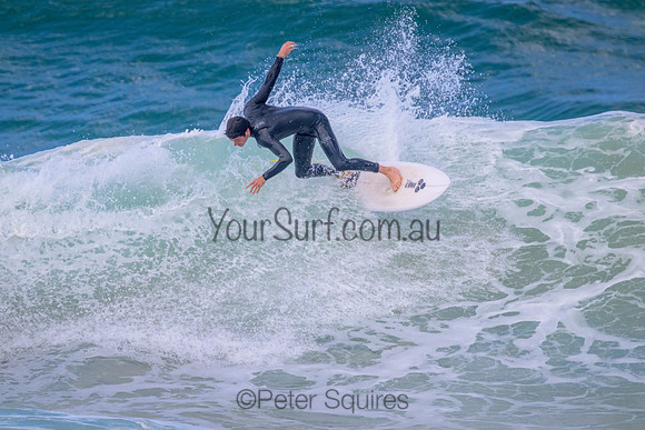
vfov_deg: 1.7
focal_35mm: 800
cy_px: 215
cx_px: 322
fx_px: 14336
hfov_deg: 2.6
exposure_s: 1/1600
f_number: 11
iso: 2000
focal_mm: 800
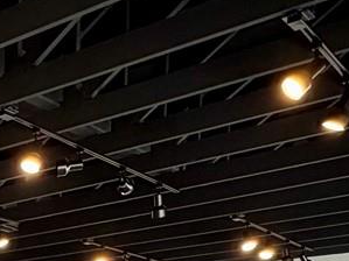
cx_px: -131
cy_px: 505
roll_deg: +0.4
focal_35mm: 75
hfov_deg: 22.6
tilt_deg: -8.7
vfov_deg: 15.9
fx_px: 756
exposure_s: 1/120
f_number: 2.2
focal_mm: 2.22
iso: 100
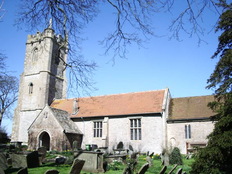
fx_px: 235
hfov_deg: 52.6
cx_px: 116
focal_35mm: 35
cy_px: 87
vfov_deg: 40.7
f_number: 4.3
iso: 50
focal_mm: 5.8
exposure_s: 1/320
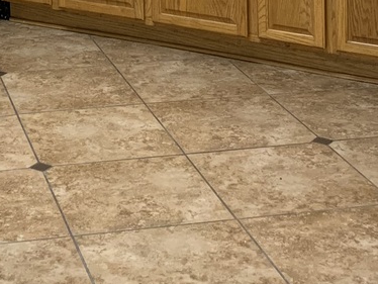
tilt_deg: -4.9
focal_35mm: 100
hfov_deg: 19.1
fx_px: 1093
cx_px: 3
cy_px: -180
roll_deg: +2.1
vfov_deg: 13.7
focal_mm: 4.25
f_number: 1.8
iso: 200
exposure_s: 1/60
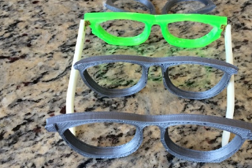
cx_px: 153
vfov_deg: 32.5
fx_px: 287
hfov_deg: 47.1
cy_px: 98
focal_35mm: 41
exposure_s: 1/40
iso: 40
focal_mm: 4.15
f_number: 2.2
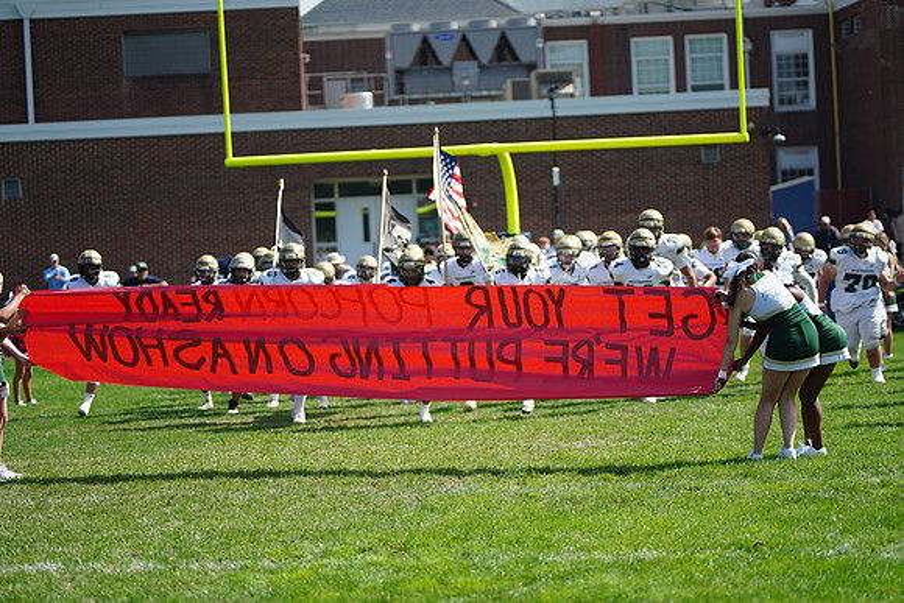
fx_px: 3014
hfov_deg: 17.1
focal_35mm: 120
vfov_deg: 11.4
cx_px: 452
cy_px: 302
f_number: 2.8
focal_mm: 120
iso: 400
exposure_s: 1/4000
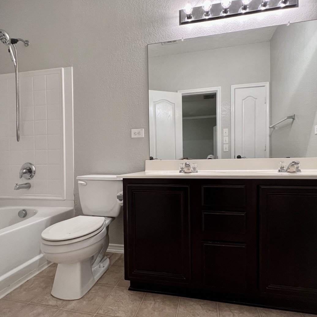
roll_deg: +0.3
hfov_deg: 87.3
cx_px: 171
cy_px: 164
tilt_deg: -0.2
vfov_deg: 87.4
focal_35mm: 16
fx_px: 166
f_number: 1.8
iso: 160
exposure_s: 1/60
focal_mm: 1.57
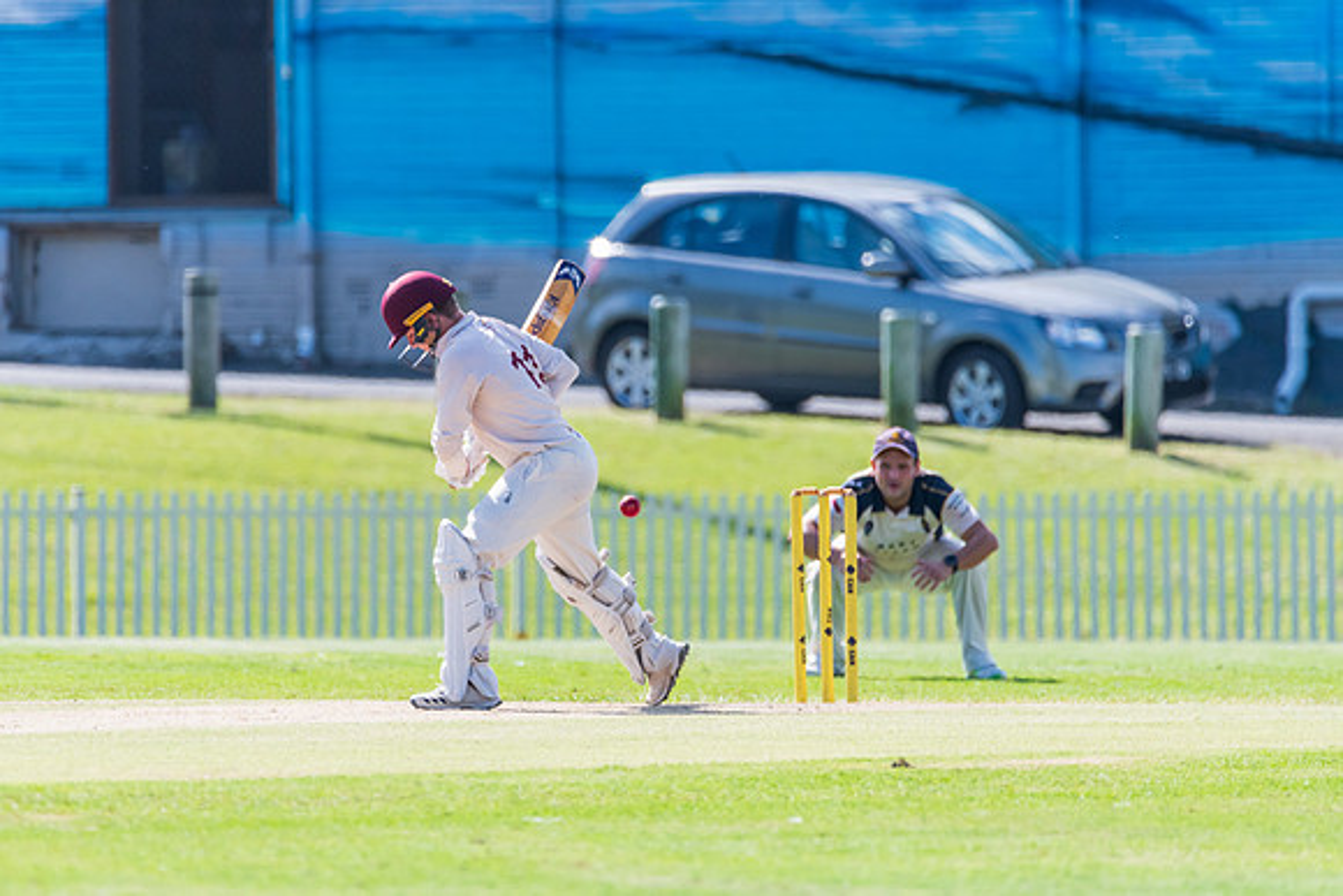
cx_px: 579
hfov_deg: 3.0
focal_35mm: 687
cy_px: 439
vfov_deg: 2.0
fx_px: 25645
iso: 640
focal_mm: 600
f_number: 6.3
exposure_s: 1/2000
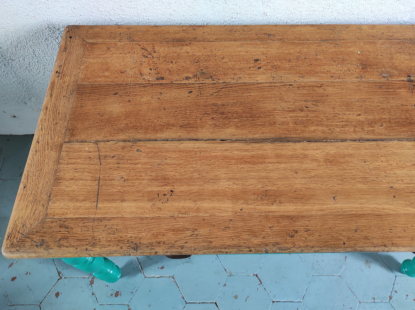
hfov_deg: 69.4
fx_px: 299
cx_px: 208
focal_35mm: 25
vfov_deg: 54.8
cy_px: 155
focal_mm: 5.43
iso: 470
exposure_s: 1/33
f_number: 1.89
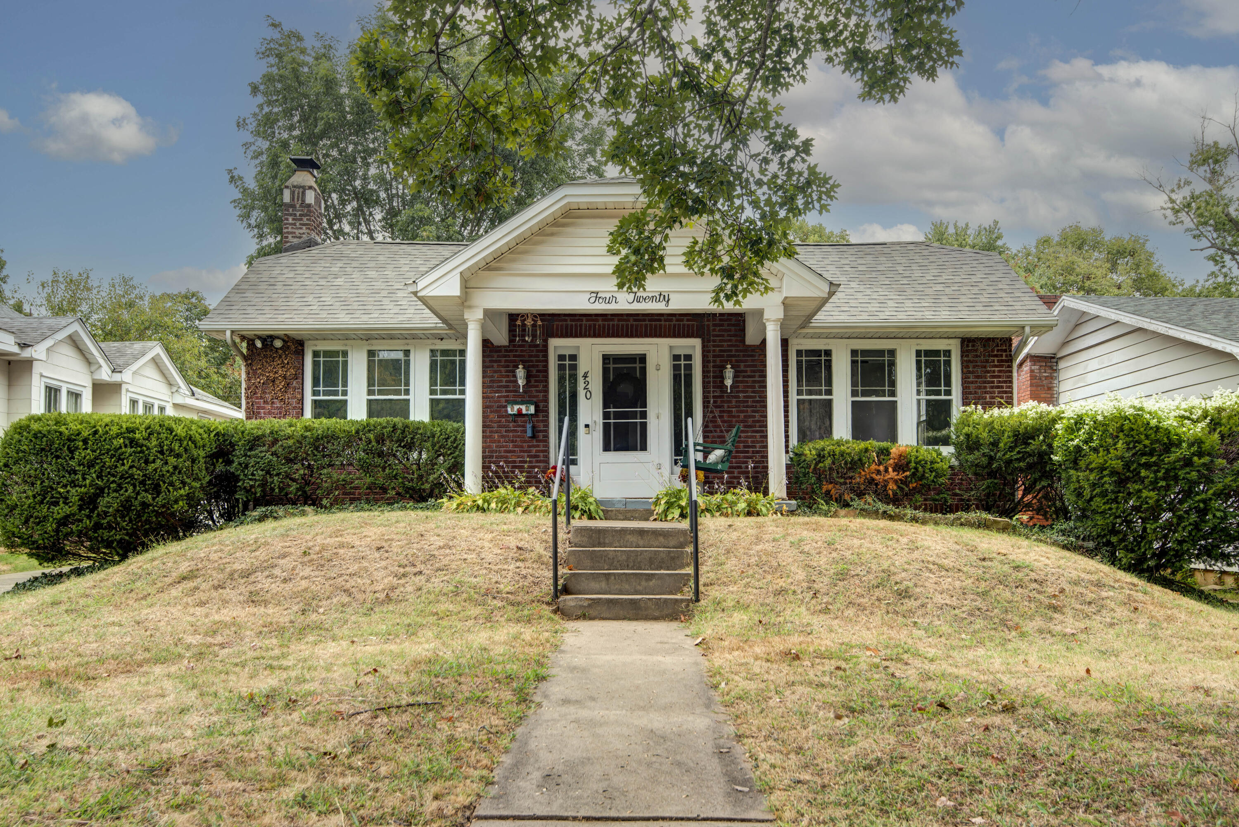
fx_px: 964
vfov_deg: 46.4
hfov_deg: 65.5
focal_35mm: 28
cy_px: 414
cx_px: 620
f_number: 6.7
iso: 100
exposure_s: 1/60
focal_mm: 28
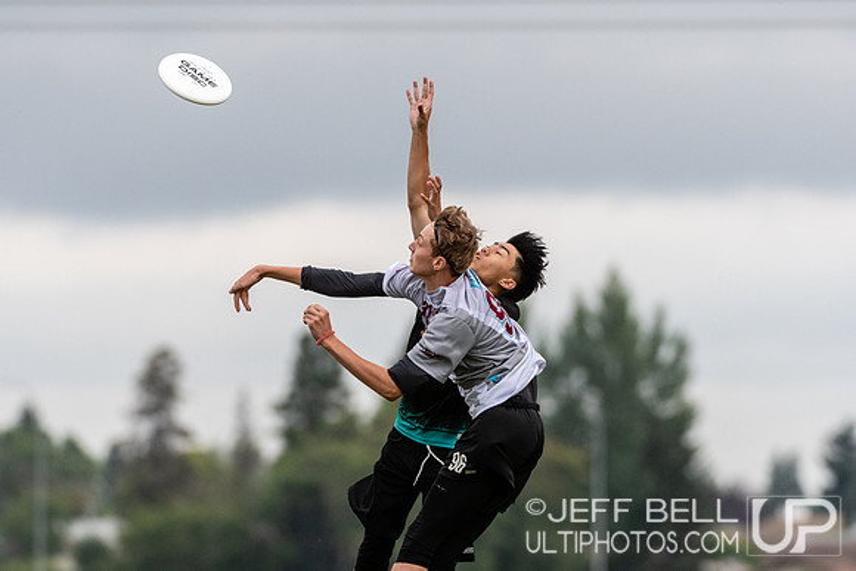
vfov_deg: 2.6
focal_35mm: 519
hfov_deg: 4.0
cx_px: 428
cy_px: 331
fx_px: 12352
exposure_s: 1/2000
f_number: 4
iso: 1250
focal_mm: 280
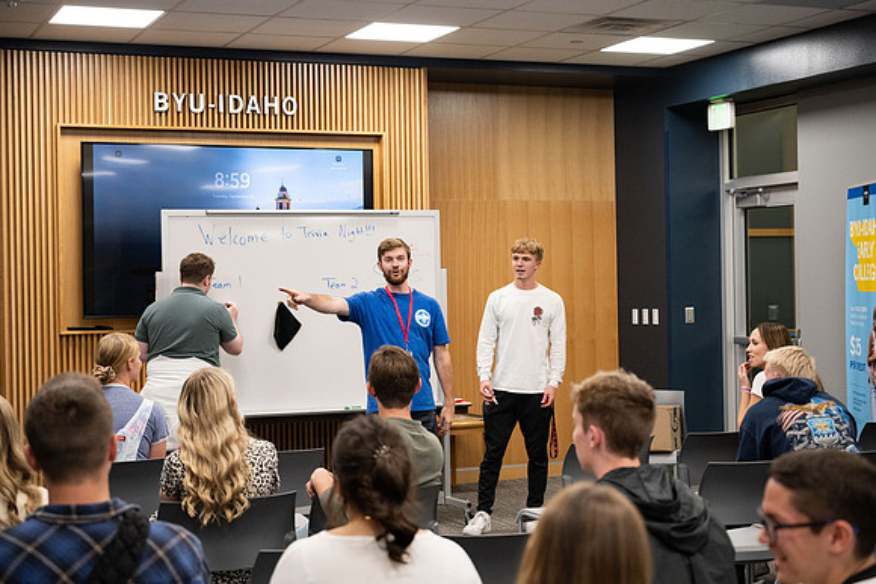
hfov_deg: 33.9
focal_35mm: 59
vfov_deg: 23.0
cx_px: 438
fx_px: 1436
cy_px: 292
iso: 1600
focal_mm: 59
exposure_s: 1/250
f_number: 4
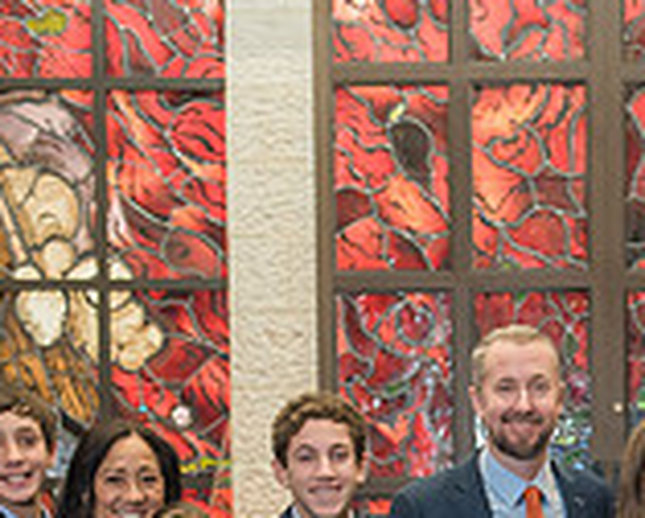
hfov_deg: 14.1
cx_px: 621
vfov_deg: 11.1
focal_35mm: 135
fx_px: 2580
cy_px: 700
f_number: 4
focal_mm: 38
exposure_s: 1/100
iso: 1250
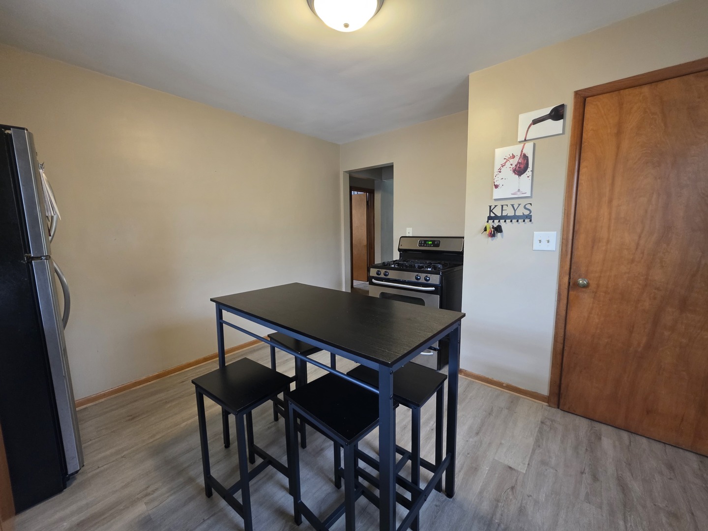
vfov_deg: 89.9
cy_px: 266
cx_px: 354
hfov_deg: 106.2
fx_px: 266
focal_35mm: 13
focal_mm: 2.2
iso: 250
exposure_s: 1/60
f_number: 1.9
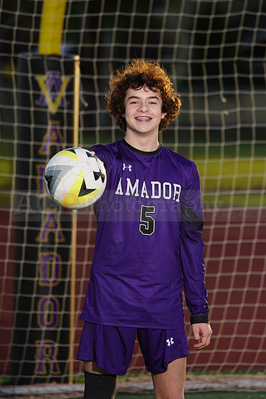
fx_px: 3589
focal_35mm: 324
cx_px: 133
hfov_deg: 4.2
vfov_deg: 6.4
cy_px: 200
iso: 100
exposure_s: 1/200
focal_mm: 324
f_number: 7.1
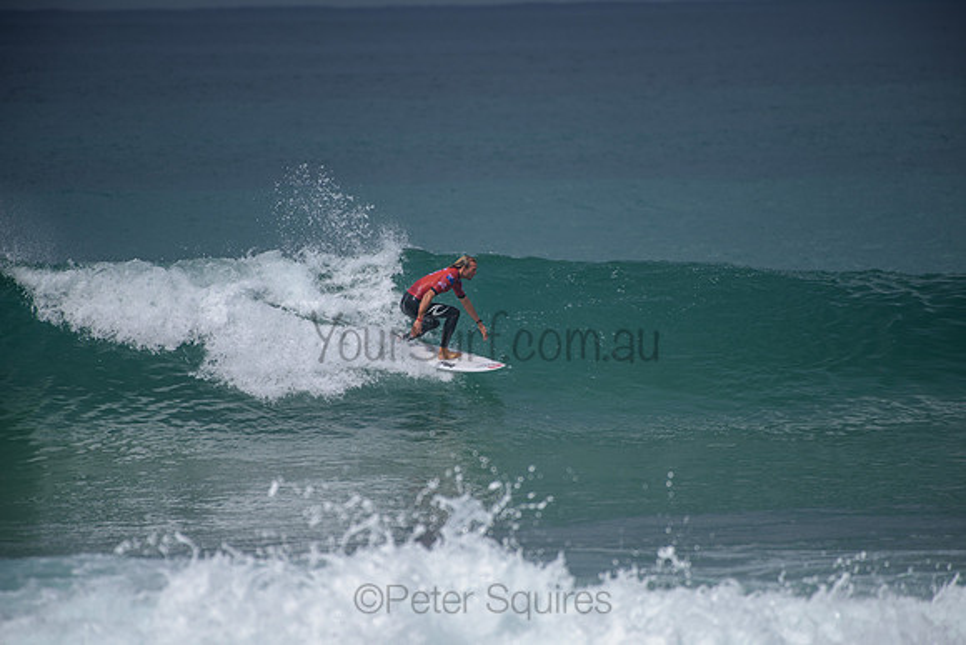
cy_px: 322
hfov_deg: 4.1
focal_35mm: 500
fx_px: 13419
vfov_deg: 2.8
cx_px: 483
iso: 125
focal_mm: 500
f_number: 5.6
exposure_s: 1/2000
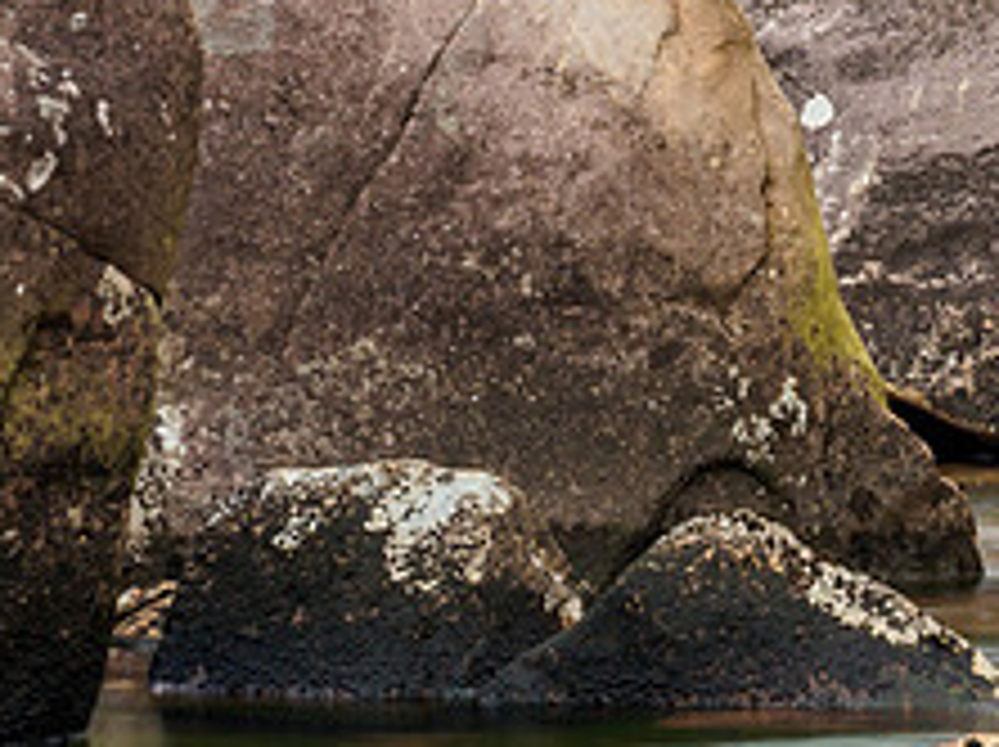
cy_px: -169
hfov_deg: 10.9
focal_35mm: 178
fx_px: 5131
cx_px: 1282
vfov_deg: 8.2
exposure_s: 3.2
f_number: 7.1
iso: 200
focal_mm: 34
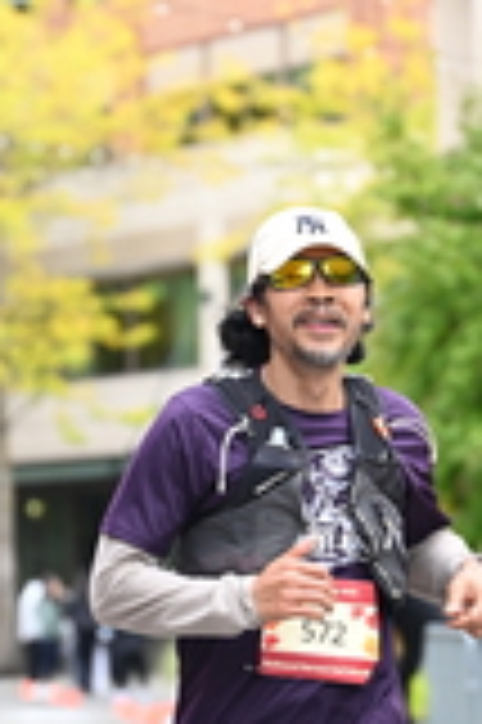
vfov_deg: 8.6
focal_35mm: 239
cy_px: 414
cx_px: 146
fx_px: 4810
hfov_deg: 5.7
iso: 640
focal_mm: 70
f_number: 2.8
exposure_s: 1/1600
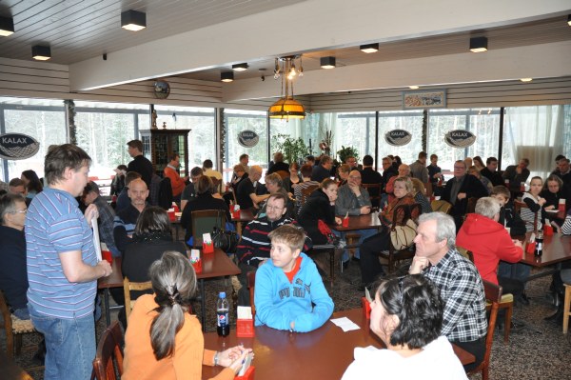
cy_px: 190
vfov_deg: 47.9
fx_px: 428
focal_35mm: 27
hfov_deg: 67.4
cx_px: 286
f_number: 3.5
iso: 800
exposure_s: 1/60
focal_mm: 18
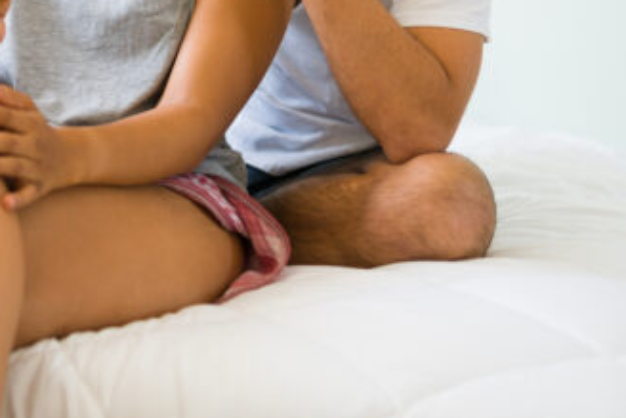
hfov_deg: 23.7
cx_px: 6
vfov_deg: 16.1
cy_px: -57
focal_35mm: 82
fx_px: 1426
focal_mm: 35
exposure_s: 1/160
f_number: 1.8
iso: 500
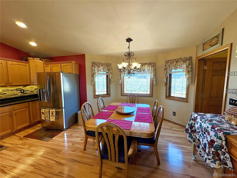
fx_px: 96
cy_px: 89
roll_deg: +0.9
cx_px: 118
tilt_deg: -5.6
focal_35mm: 14
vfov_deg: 85.7
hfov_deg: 102.1
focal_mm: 2.22
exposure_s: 1/133
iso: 100
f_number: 2.2
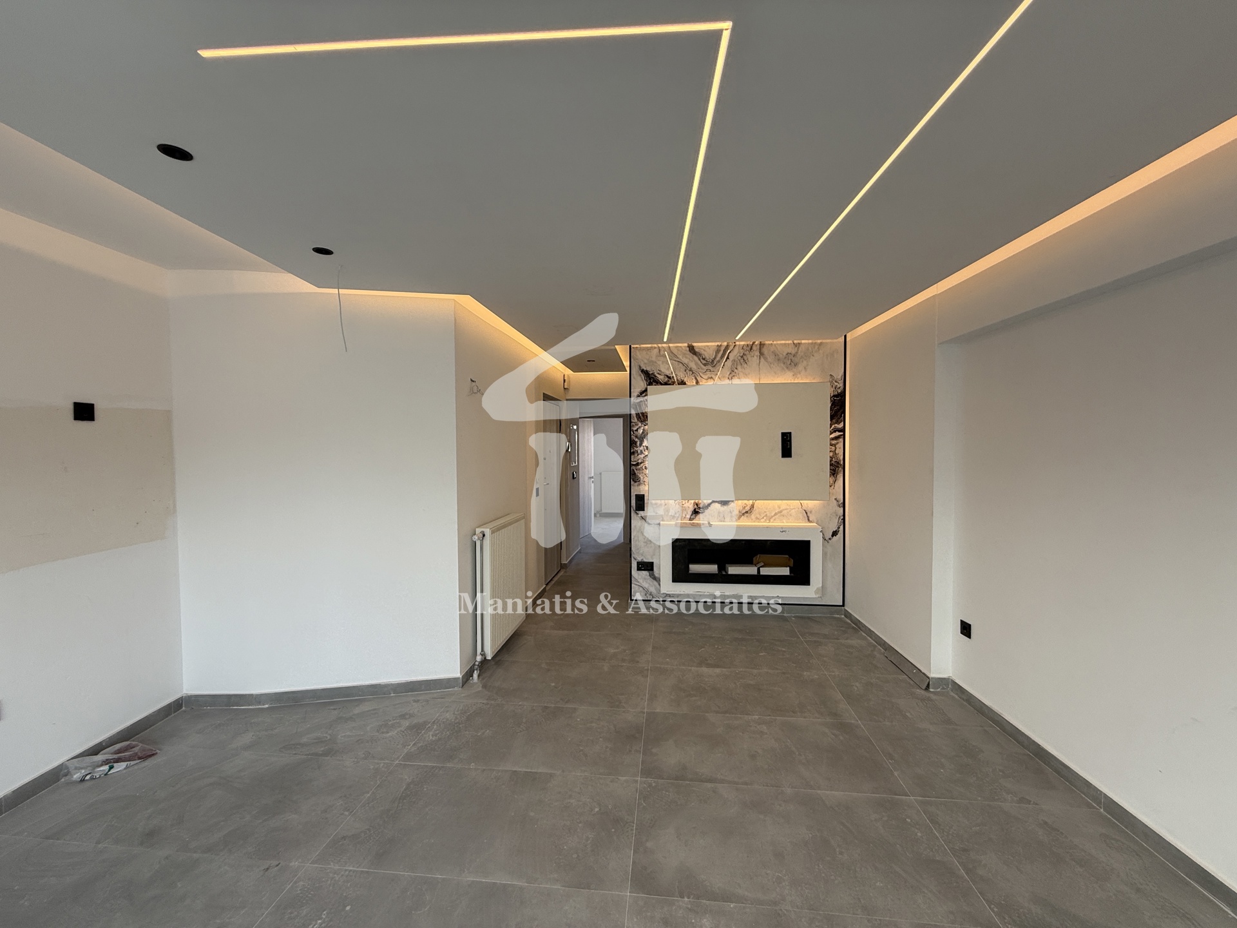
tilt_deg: -1.4
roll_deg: -1.2
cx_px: 618
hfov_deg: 102.1
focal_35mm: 14
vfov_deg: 85.7
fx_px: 500
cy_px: 464
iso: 40
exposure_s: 1/99
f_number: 2.2
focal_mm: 2.22
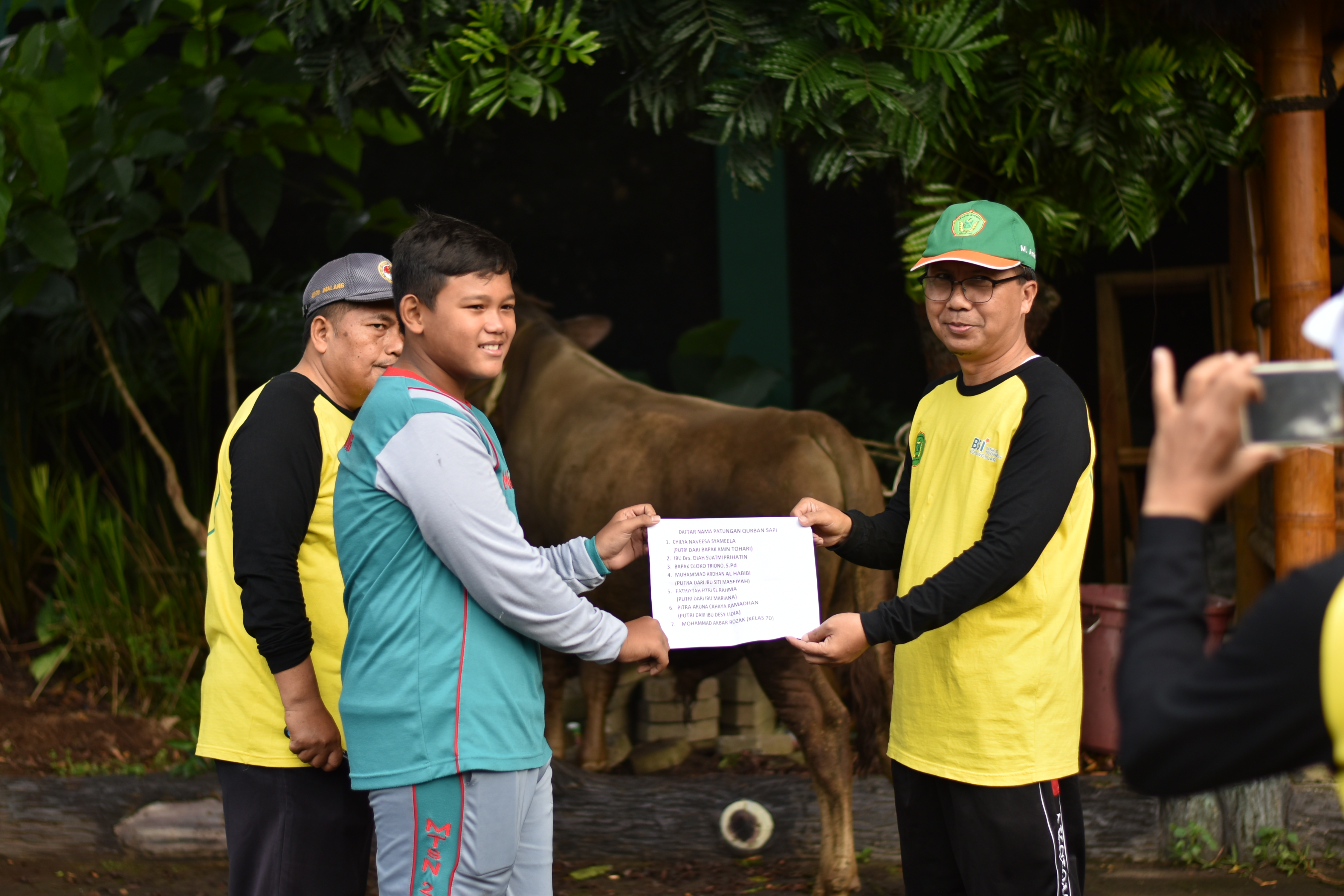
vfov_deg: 18.2
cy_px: 448
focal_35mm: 75
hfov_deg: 27.0
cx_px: 672
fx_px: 2801
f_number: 1.8
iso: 100
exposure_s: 1/800
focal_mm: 50
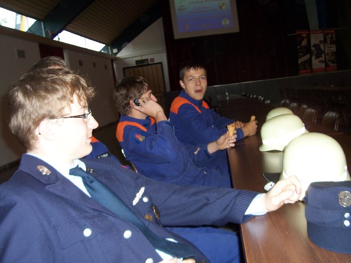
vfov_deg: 41.8
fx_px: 345
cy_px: 132
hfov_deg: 54.0
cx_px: 176
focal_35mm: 34
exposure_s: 1/60
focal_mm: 5.6
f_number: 2.7
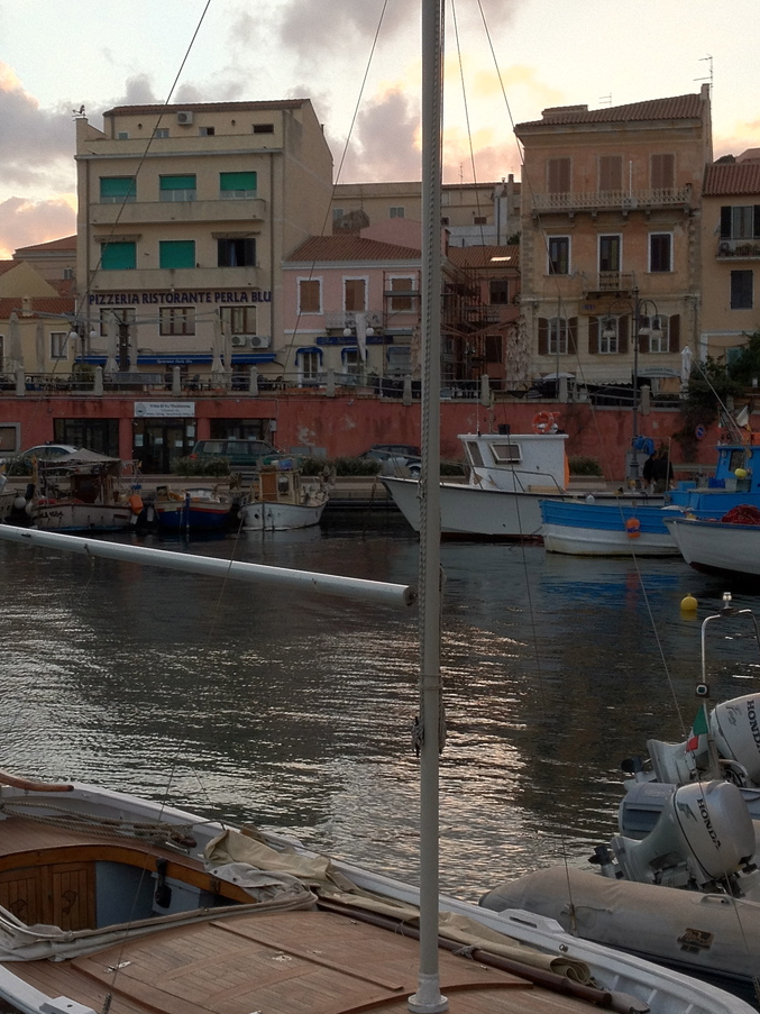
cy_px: 506
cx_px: 291
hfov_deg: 23.6
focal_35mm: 62
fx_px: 1815
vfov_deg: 31.2
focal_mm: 4.28
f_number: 2.4
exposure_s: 1/315
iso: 64
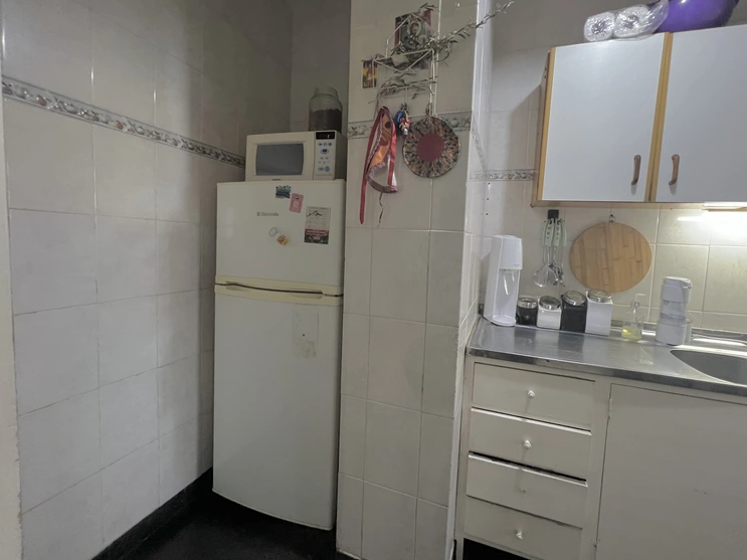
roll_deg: -2.6
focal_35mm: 14
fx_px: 302
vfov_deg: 85.5
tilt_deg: -4.2
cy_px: 261
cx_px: 397
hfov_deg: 101.9
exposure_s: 1/50
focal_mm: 1.57
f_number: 1.8
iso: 400
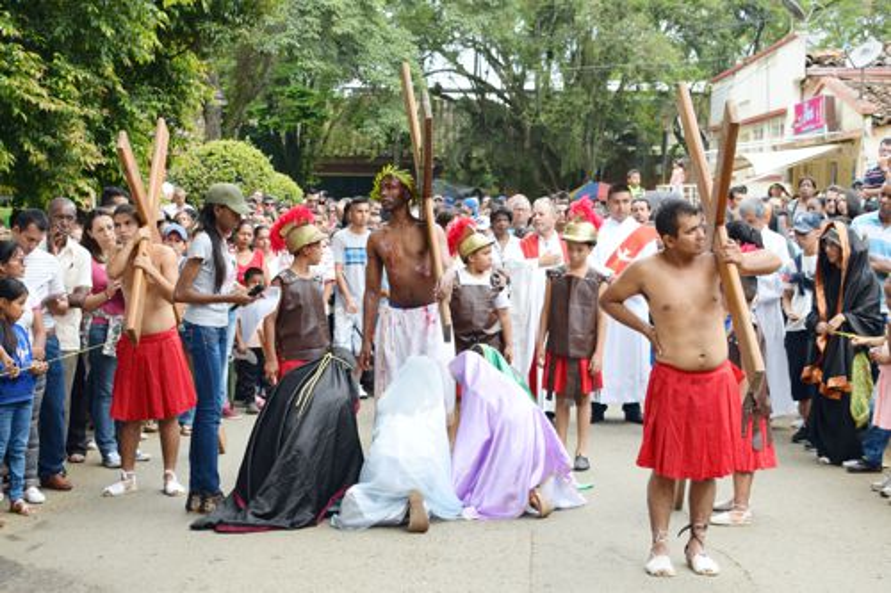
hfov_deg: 33.4
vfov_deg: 22.6
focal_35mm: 60
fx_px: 1484
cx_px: 446
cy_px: 296
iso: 400
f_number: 7.1
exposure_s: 1/200
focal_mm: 40
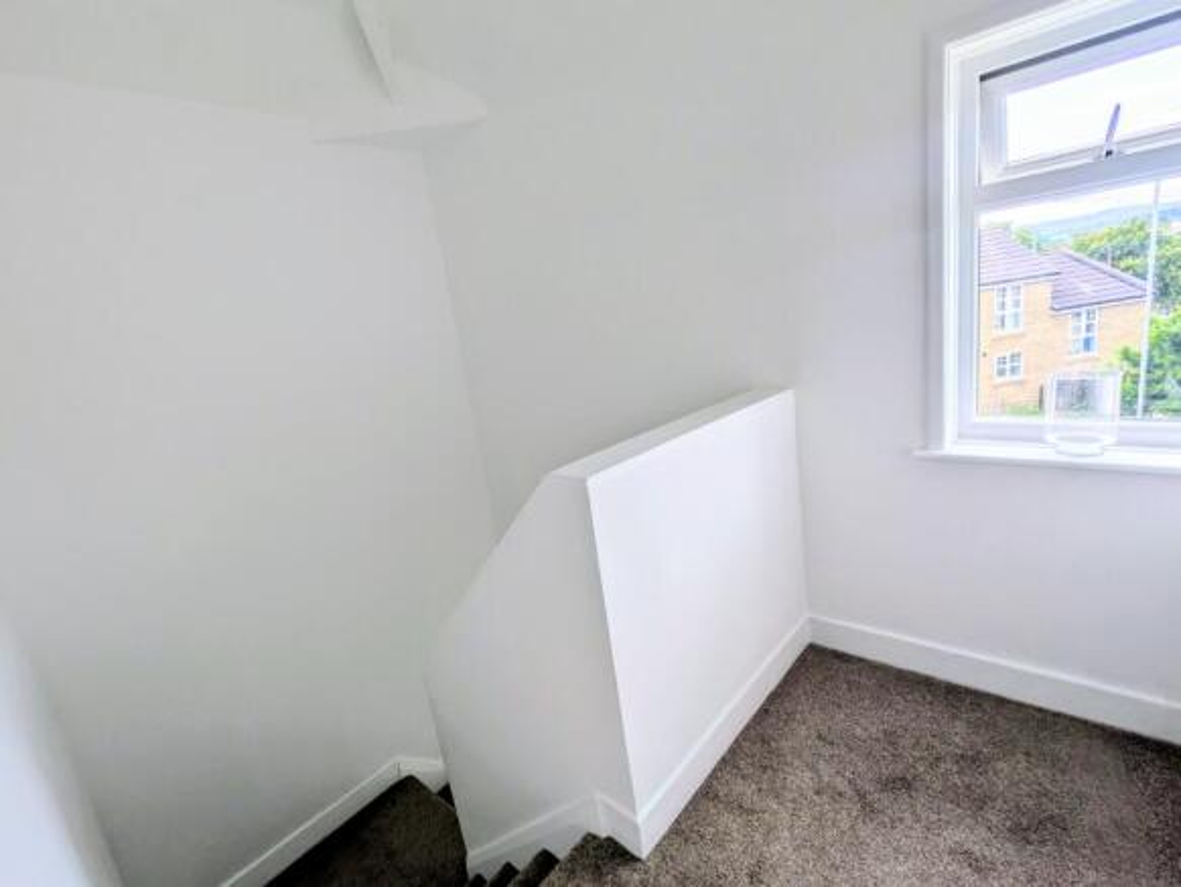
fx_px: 478
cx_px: 590
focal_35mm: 14
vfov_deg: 85.7
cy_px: 444
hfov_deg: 102.0
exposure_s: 1/338
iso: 51
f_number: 2.2
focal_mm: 1.83
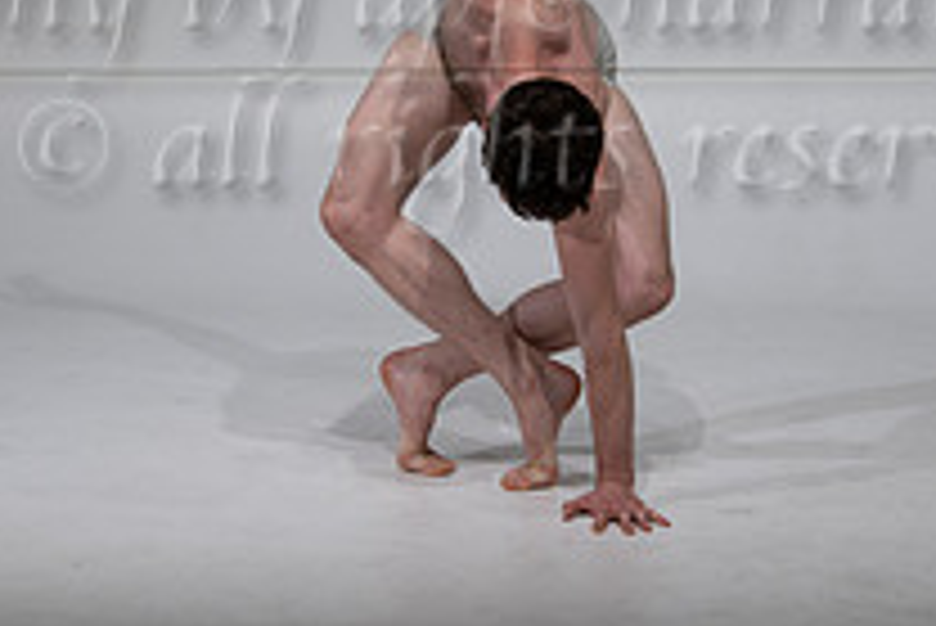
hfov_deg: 15.3
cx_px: 508
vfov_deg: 10.2
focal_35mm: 134
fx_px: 3486
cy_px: 65
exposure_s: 1/250
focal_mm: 48
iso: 400
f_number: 4
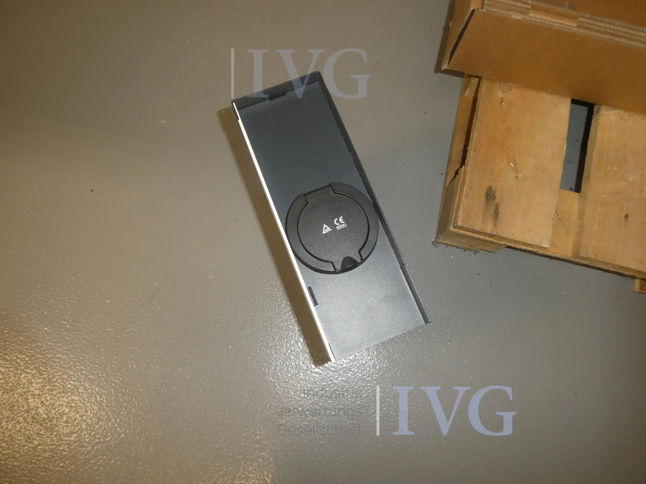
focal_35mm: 24
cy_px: 242
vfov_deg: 56.8
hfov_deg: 71.6
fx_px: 448
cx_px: 323
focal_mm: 4.3
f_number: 3.5
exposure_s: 1/50
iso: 200
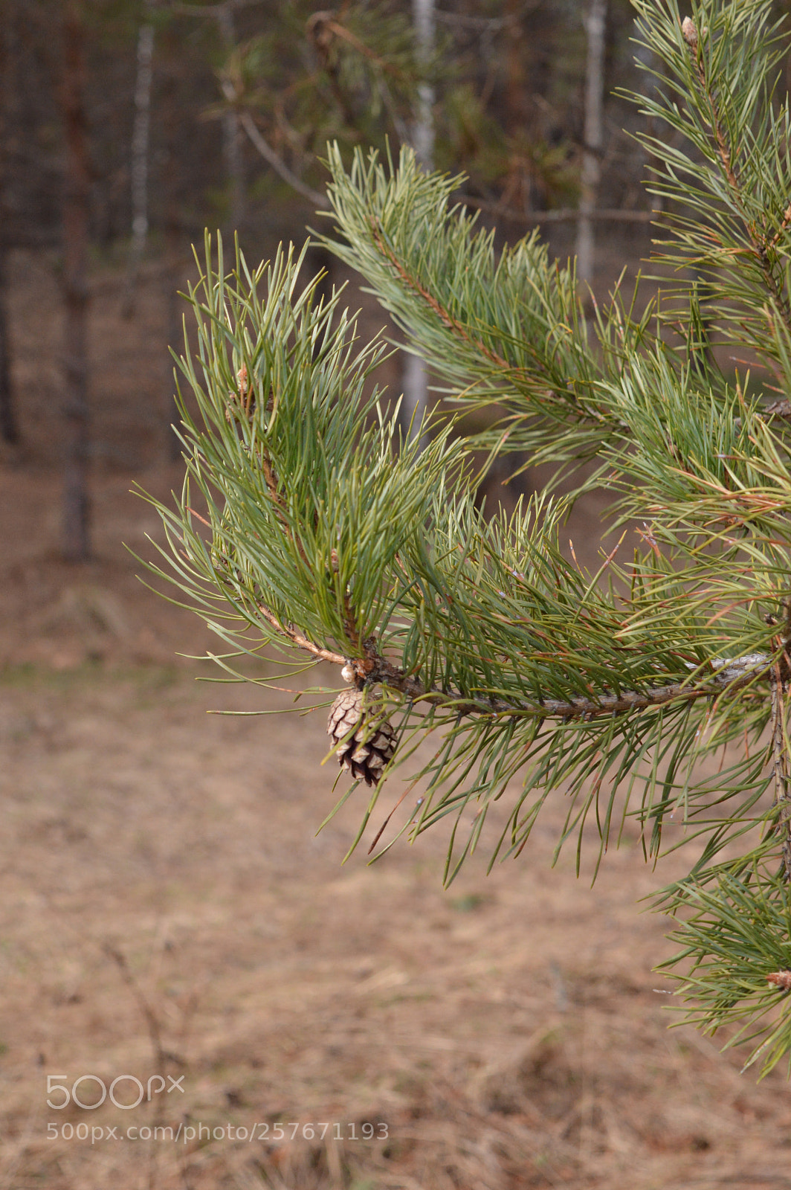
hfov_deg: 18.9
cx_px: 396
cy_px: 595
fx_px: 2377
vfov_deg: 28.1
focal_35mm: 72
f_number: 7.1
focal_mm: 48
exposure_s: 1/1600
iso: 800
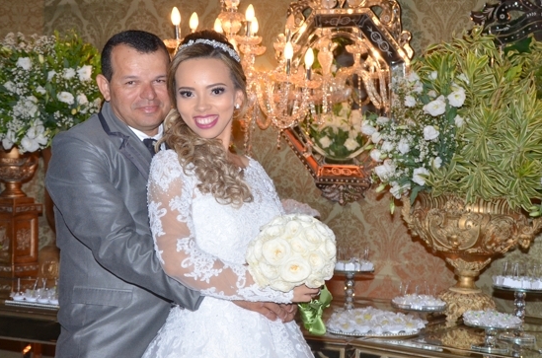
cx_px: 319
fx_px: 1246
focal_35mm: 83
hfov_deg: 24.5
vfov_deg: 16.4
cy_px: 184
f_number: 4.5
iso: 640
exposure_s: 1/200
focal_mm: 38
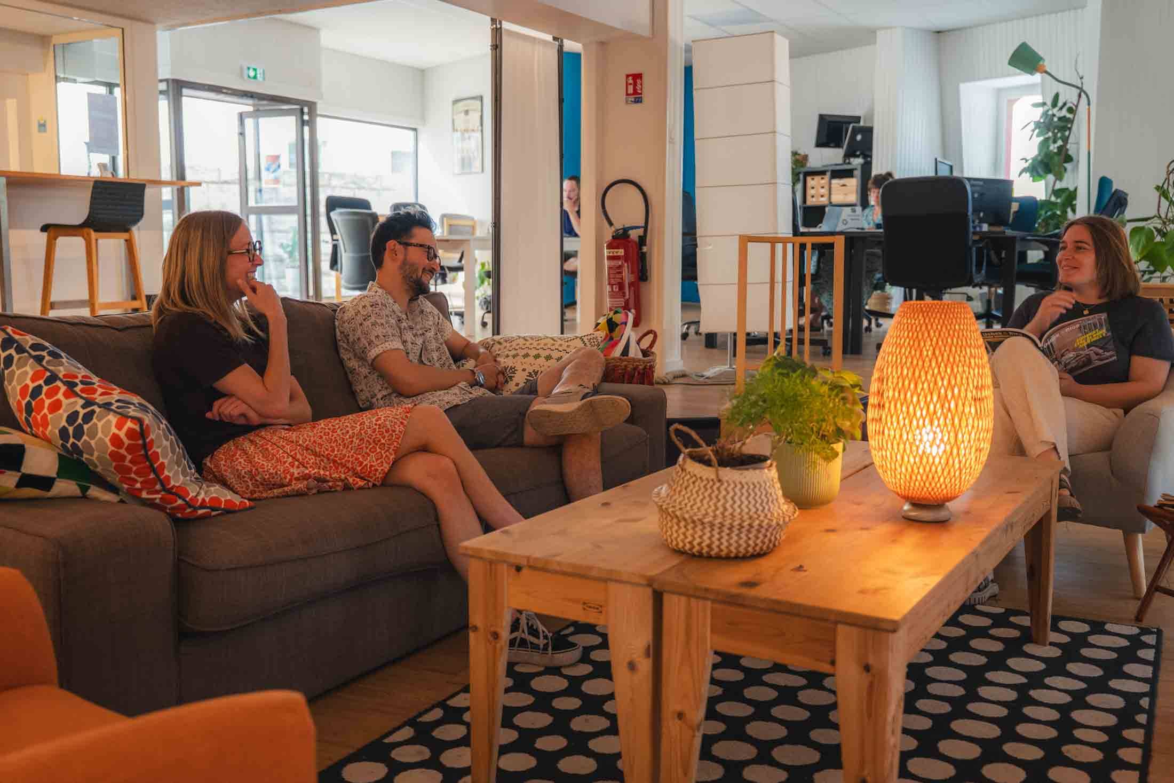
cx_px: 587
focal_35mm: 35
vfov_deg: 37.9
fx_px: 1141
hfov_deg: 54.4
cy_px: 392
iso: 1250
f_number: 3.5
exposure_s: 1/125
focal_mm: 35
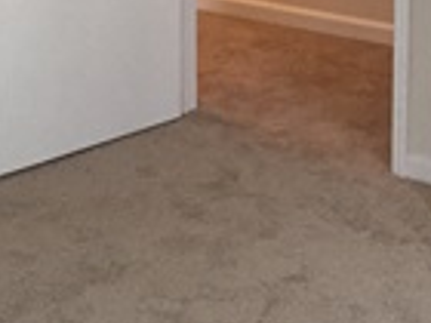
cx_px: 86
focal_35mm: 133
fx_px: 1656
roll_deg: -0.2
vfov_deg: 10.8
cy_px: -123
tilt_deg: -9.0
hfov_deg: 14.7
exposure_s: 1/30
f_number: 2.2
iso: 100
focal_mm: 4.15
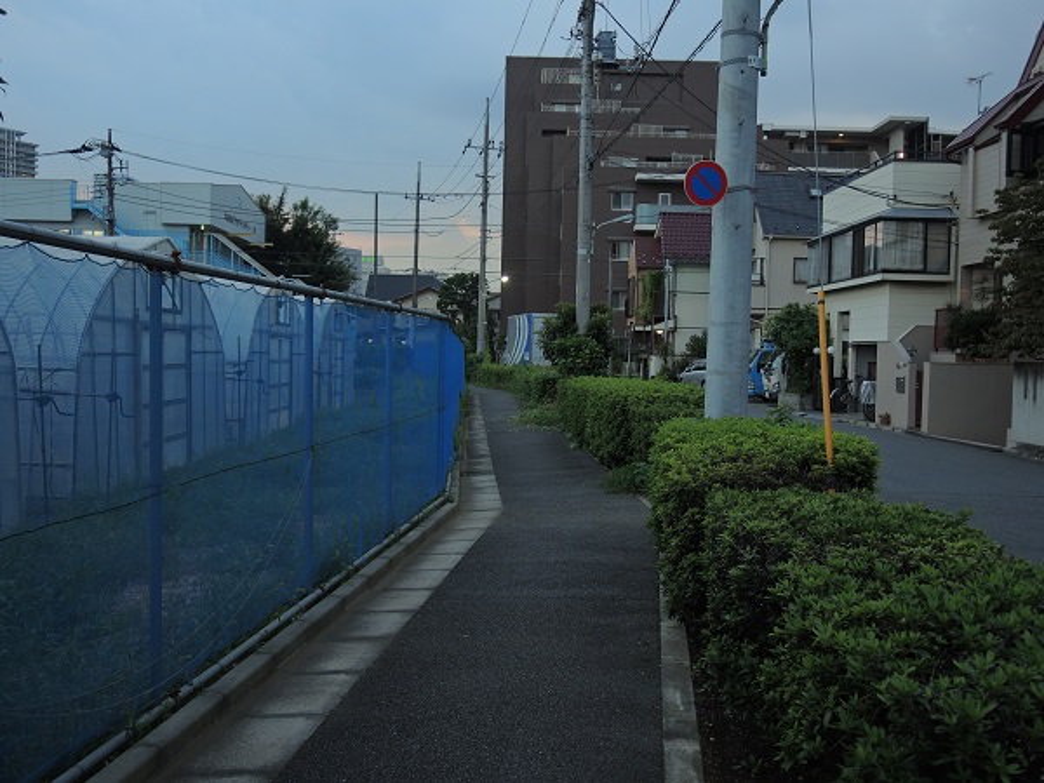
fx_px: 1056
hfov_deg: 52.6
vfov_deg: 40.7
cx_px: 522
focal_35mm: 35
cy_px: 392
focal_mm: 7.6
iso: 200
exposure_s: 1/50
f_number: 2.5
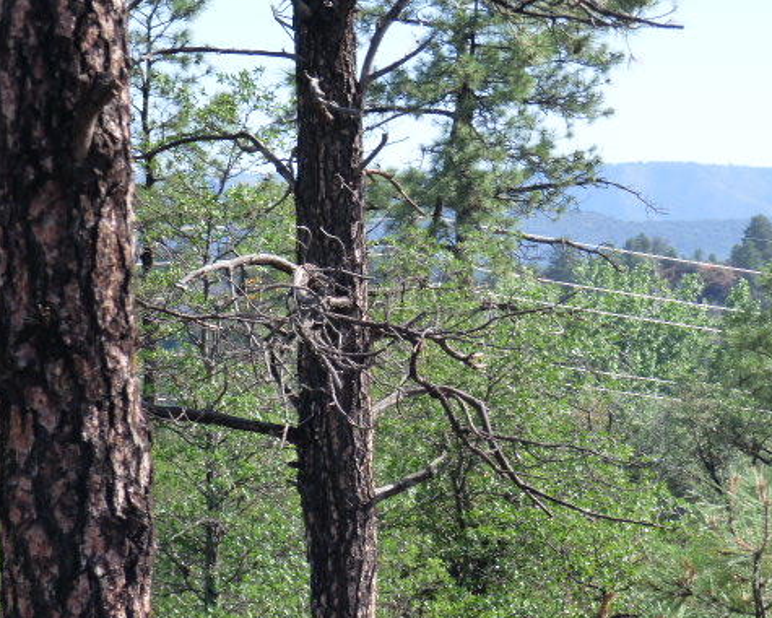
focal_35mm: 297
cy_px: 325
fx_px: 6786
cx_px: 437
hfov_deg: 6.5
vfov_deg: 5.2
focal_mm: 36.77
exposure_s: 1/320
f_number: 5.5
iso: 200
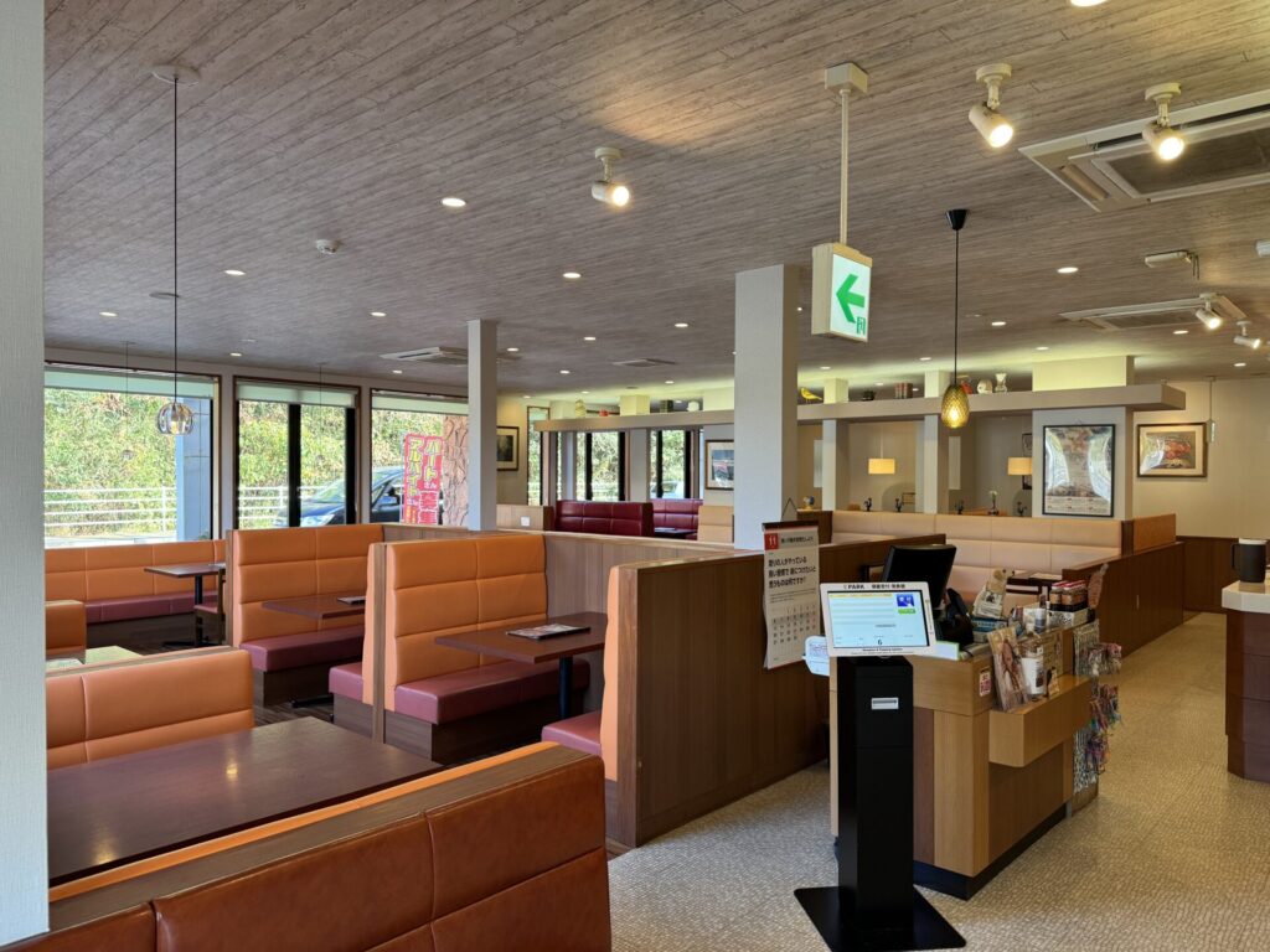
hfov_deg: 71.6
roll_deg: -0.2
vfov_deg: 56.8
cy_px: 476
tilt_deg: -0.1
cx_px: 635
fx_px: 881
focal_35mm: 24
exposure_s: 1/120
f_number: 1.78
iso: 125
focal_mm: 6.86
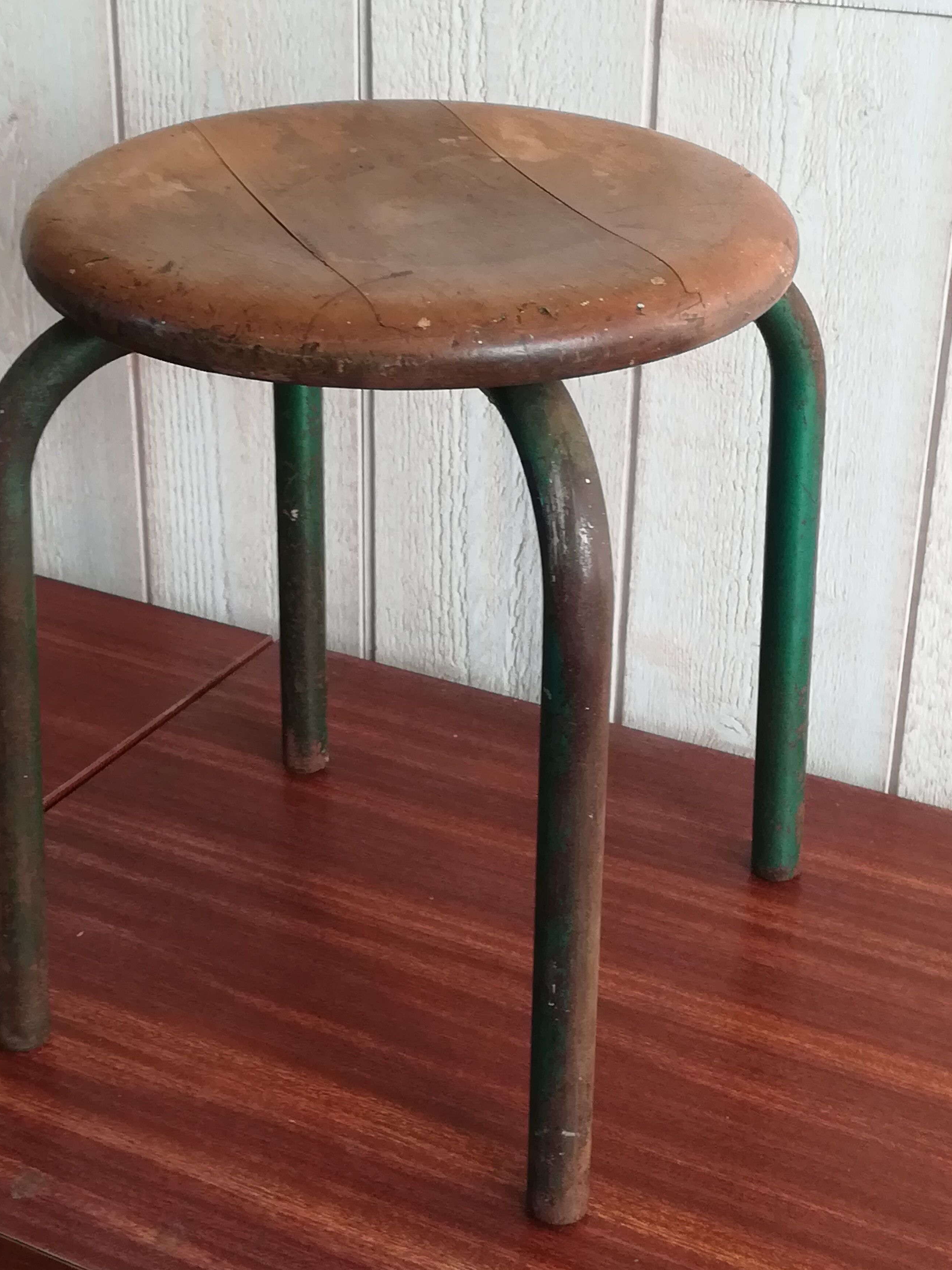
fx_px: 2053
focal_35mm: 56
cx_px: 458
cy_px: 620
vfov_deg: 34.3
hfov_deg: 26.1
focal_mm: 3.83
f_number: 2.2
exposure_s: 1/33.3
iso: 125
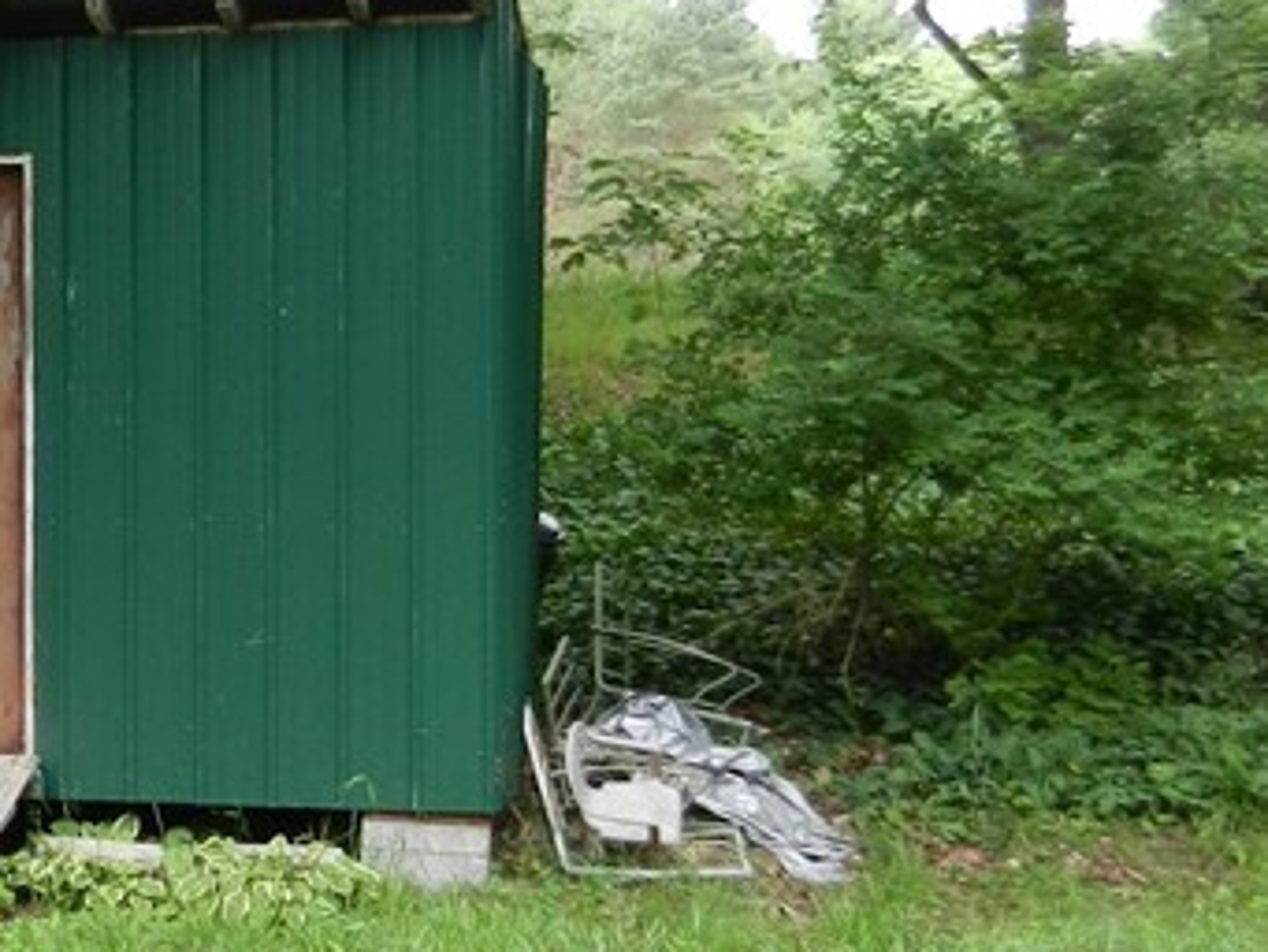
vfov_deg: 19.7
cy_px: 480
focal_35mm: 75
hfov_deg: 24.3
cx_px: -123
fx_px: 2748
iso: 160
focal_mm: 4.5
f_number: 3.5
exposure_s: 1/125
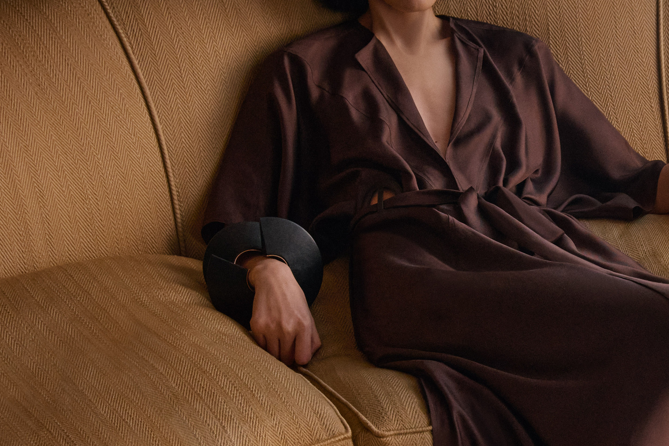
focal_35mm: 121
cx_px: 604
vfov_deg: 11.3
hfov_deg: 16.7
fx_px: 2248
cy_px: 352
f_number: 5
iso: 800
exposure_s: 1/125
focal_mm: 42
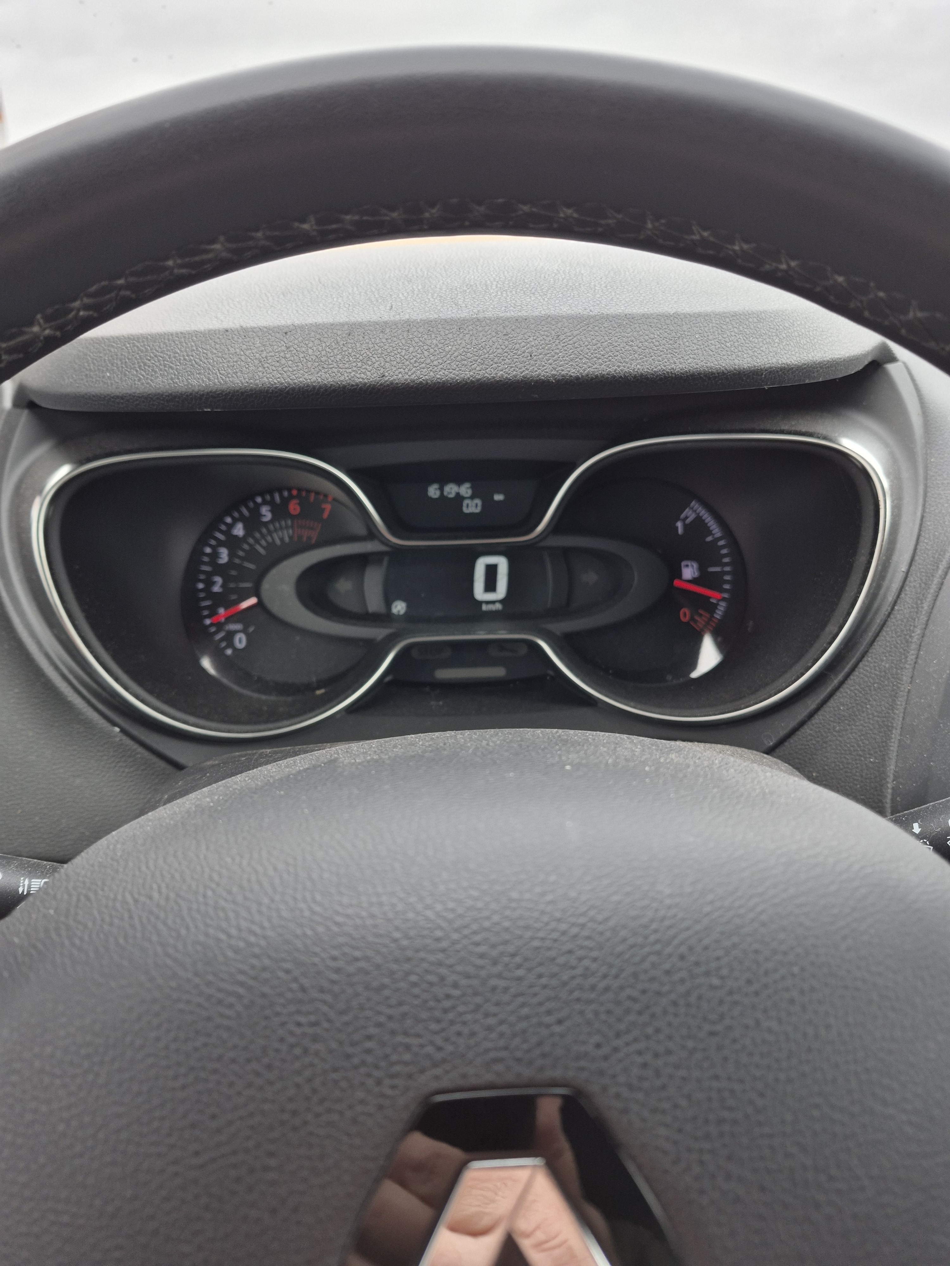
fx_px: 842
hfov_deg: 58.9
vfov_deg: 73.9
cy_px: 633
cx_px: 475
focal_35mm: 23
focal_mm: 5.4
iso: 50
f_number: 1.8
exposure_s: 1/180
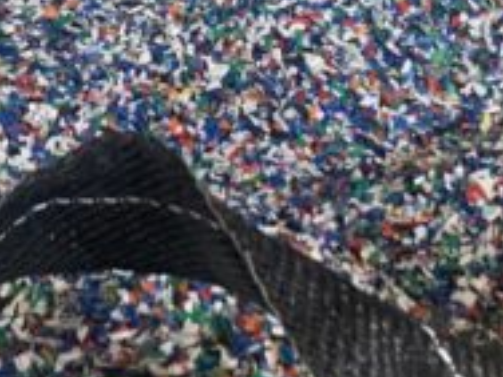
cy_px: -16
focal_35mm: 106
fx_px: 1540
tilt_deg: -27.5
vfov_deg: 13.7
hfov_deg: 18.5
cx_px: 169
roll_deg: -2.8
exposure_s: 1/40
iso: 320
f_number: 1.8
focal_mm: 4.25
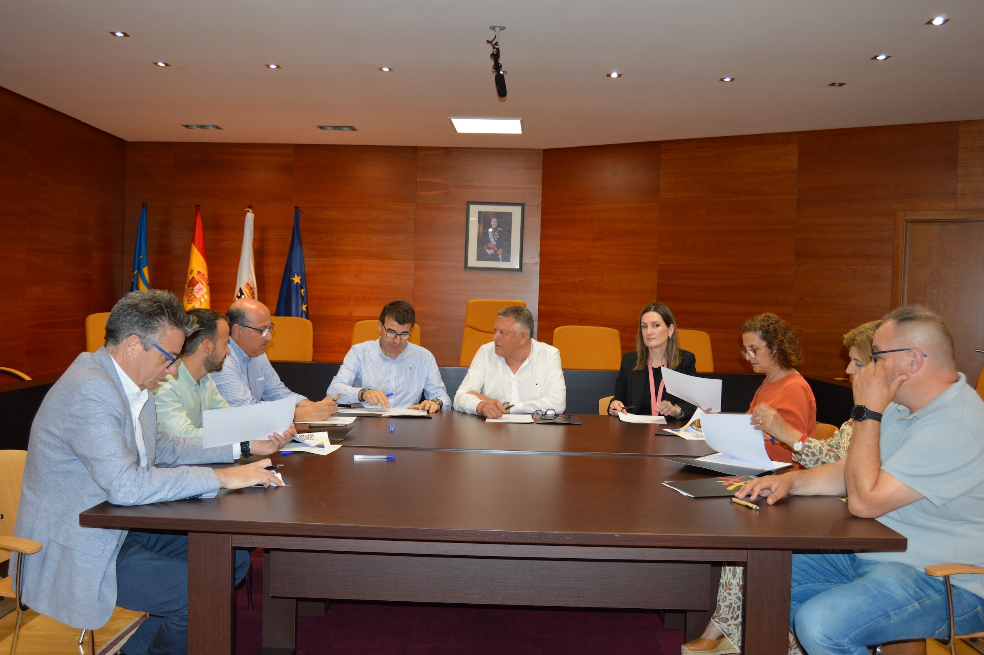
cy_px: 328
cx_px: 492
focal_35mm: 33
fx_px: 901
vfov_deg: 39.9
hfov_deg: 57.3
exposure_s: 1/60
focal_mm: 22
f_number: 3.5
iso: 560
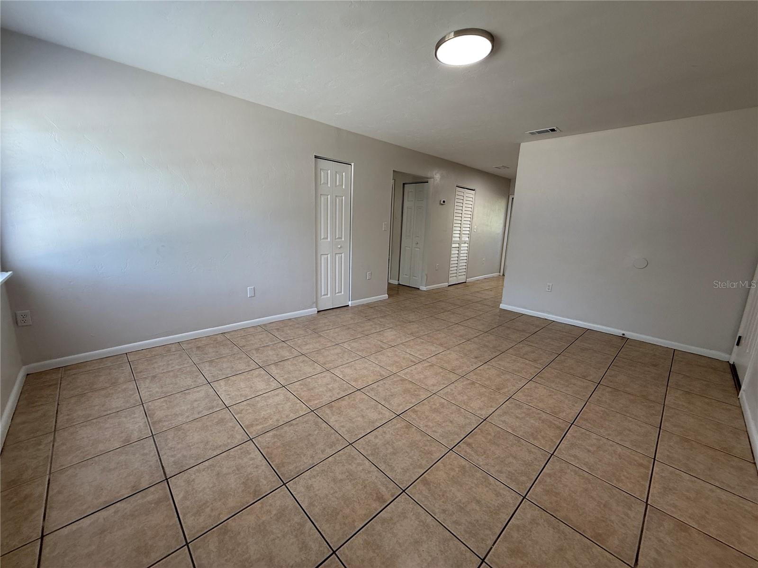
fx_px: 307
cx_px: 379
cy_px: 284
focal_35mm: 14
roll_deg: -2.6
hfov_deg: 102.1
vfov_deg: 85.7
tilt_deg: -9.7
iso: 125
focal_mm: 2.22
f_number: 2.2
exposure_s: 1/120
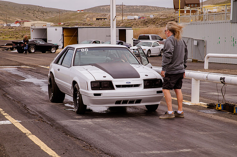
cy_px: 84
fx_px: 678
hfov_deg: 19.8
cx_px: 109
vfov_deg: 13.3
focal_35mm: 103
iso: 200
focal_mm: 95
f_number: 11
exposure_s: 1/320
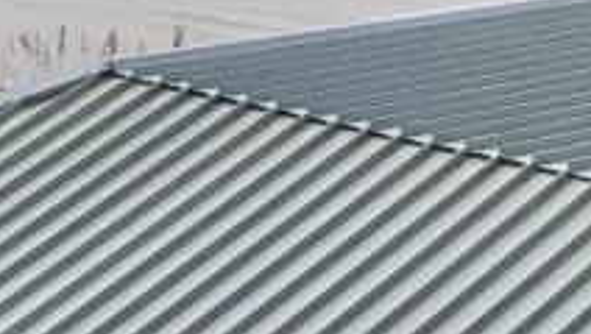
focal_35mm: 196
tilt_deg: -1.6
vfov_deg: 6.0
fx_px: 3076
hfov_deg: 10.9
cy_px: -376
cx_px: 556
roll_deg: -2.2
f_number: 1.8
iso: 25
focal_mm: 4
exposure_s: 1/6897
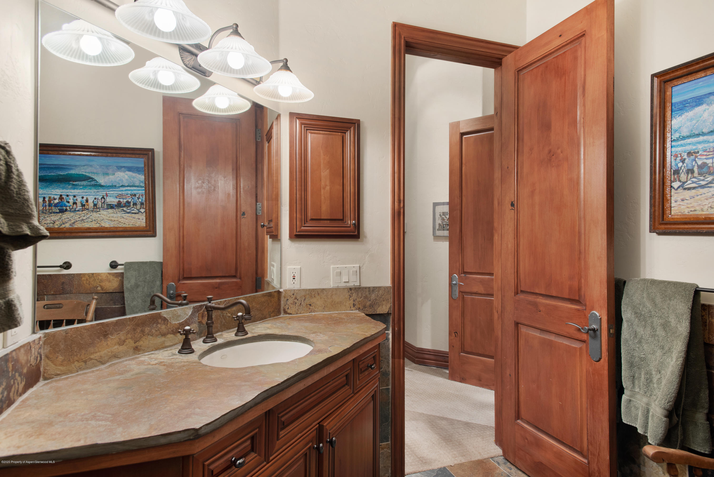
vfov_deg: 62.0
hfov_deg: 84.0
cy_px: 238
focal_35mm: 20
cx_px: 357
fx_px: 397
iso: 320
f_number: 6.3
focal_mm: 20
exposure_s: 1/1.25
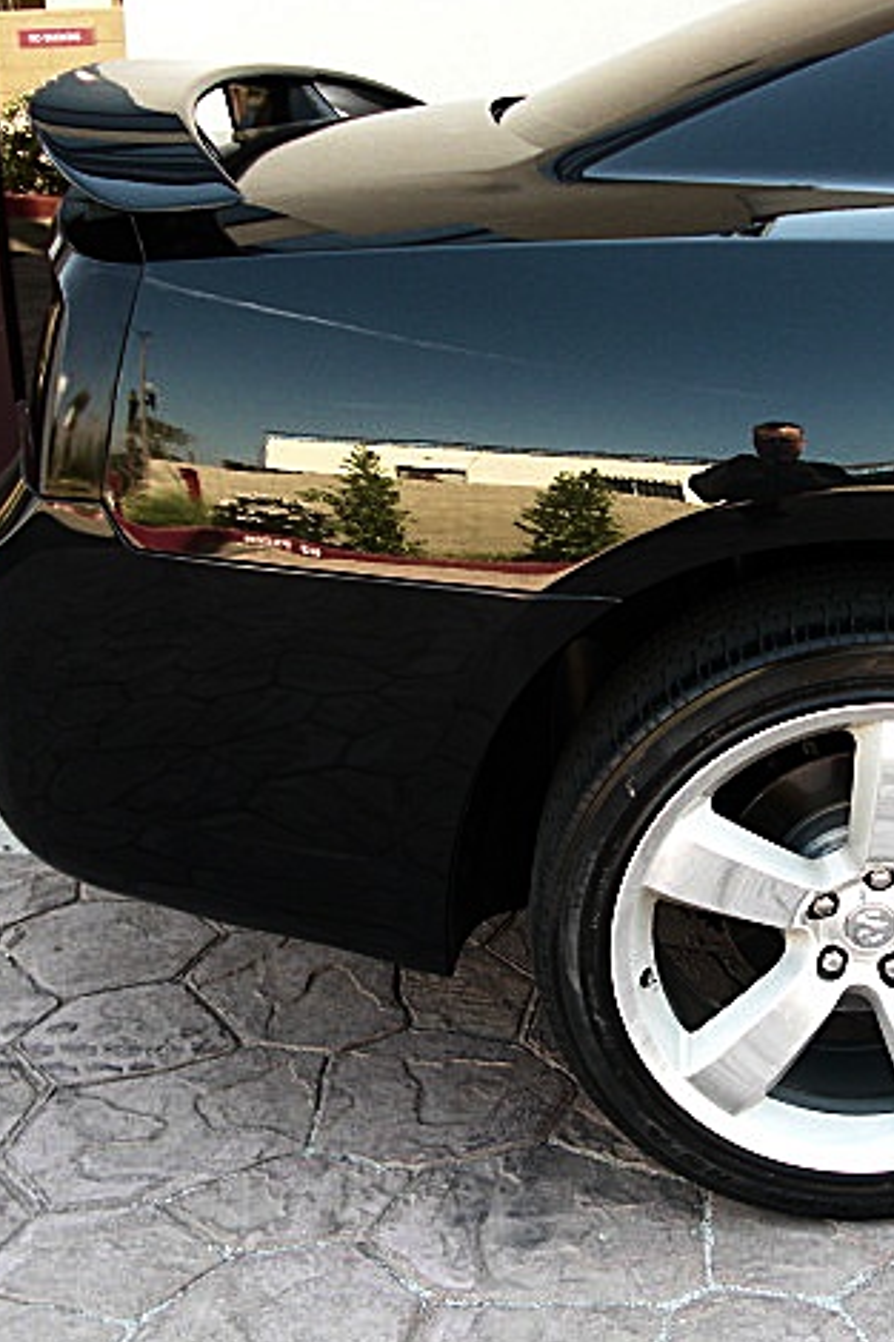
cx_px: 740
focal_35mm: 51
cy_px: 674
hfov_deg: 25.9
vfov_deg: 38.9
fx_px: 1901
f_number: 2.8
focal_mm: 6.3
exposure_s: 1/100
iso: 100
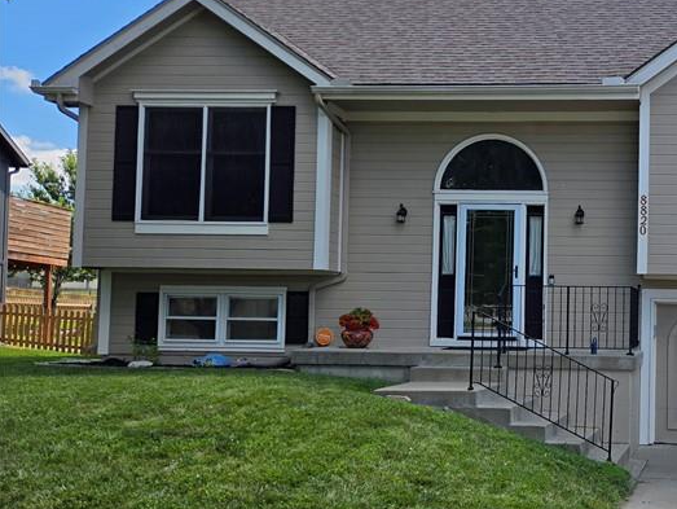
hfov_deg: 38.0
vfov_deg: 32.2
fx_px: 881
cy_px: 294
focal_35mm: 45
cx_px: 660
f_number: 1.8
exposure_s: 1/1814
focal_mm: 5.4
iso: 25
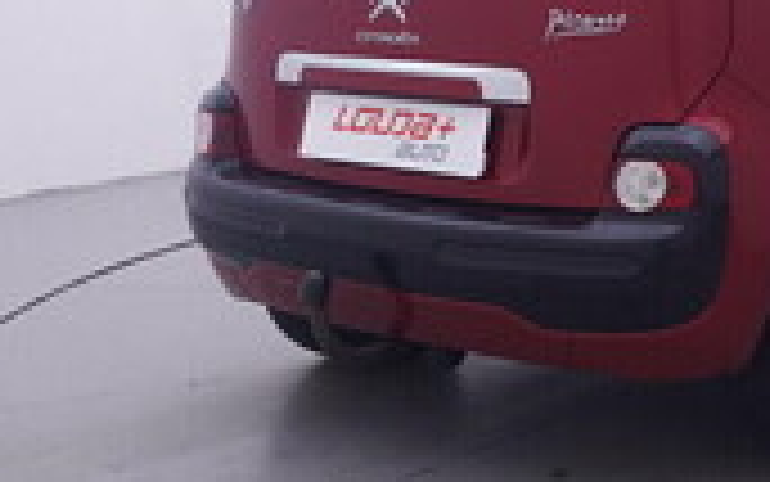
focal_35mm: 74
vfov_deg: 17.3
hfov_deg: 25.6
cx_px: 876
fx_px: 1546
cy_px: -2
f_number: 5
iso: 200
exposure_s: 1/80
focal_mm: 15
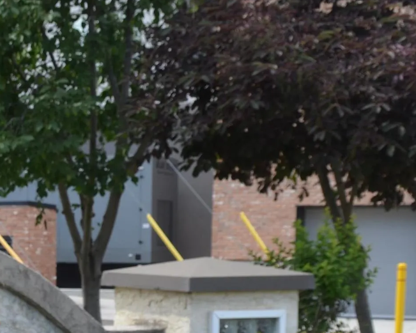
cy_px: 398
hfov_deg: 18.3
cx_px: -45
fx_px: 1244
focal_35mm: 101
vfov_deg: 14.7
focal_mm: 22
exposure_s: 1/200
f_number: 7.1
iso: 200
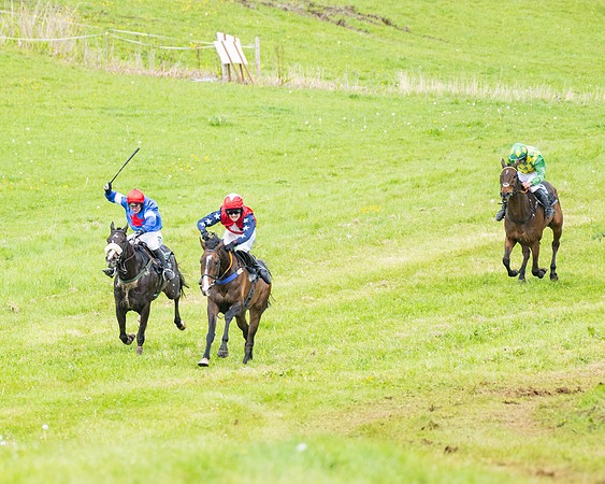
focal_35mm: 609
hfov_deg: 3.2
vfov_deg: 2.5
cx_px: 210
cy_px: 253
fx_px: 10906
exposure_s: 1/2000
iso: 400
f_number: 4
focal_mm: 280
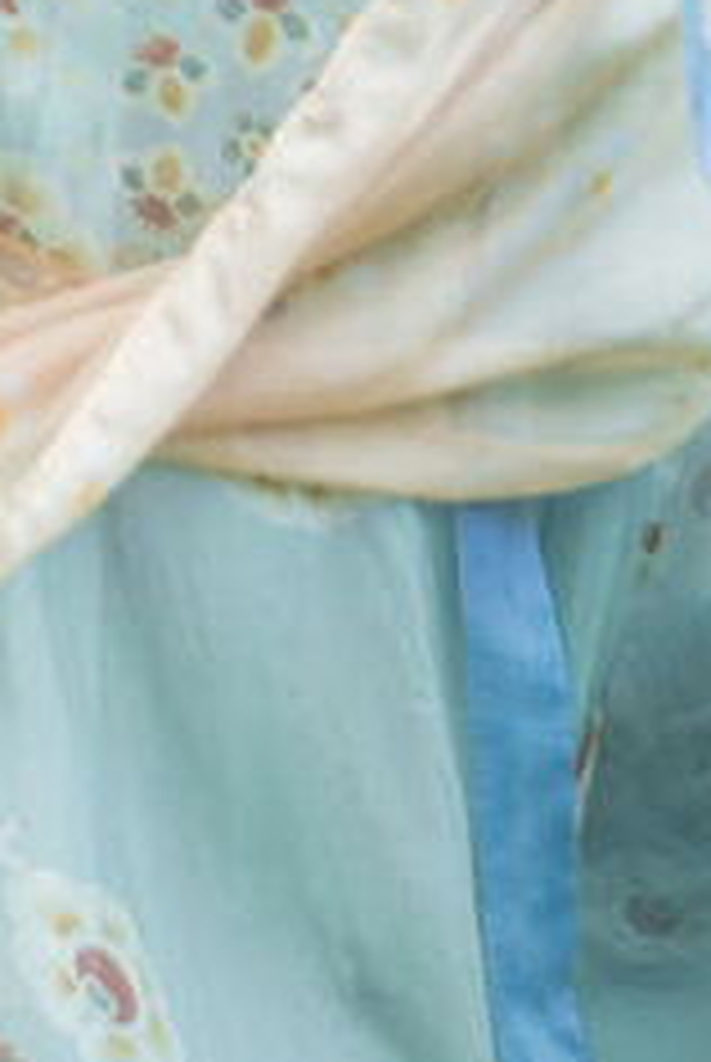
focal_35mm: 946
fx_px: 27941
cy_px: -1519
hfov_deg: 1.5
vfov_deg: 2.2
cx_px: -914
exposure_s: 1/250
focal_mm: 142
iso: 100
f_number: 2.8
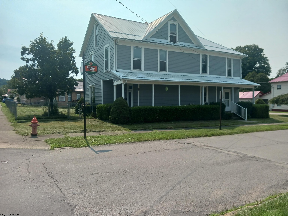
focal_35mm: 27
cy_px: 108
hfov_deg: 65.3
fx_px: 225
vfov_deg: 51.4
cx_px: 144
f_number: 1.8
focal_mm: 4
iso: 20
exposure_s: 1/485
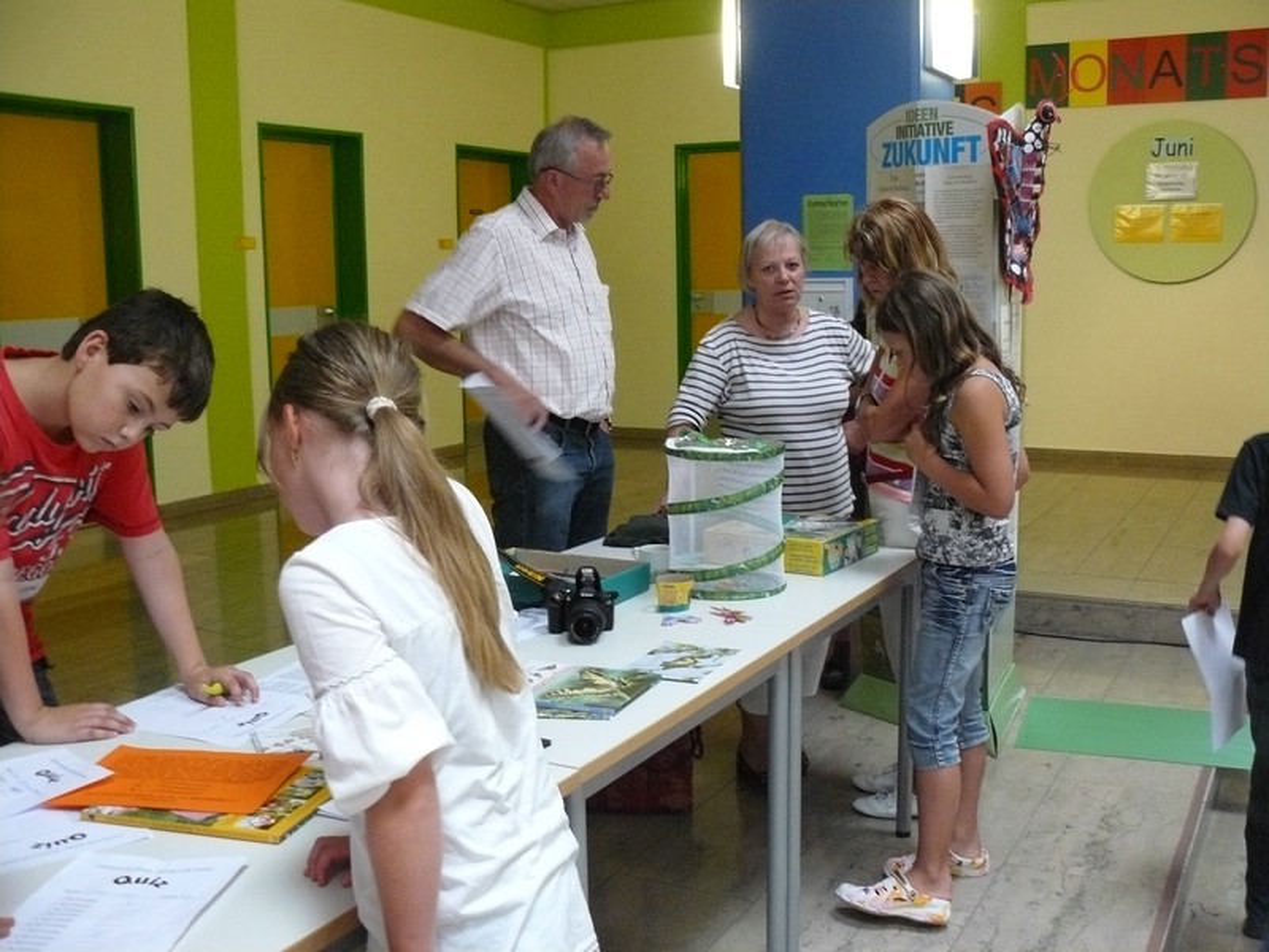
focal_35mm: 36
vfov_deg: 39.7
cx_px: 634
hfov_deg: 51.4
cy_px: 476
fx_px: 1320
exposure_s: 1/30
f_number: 2.8
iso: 400
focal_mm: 6
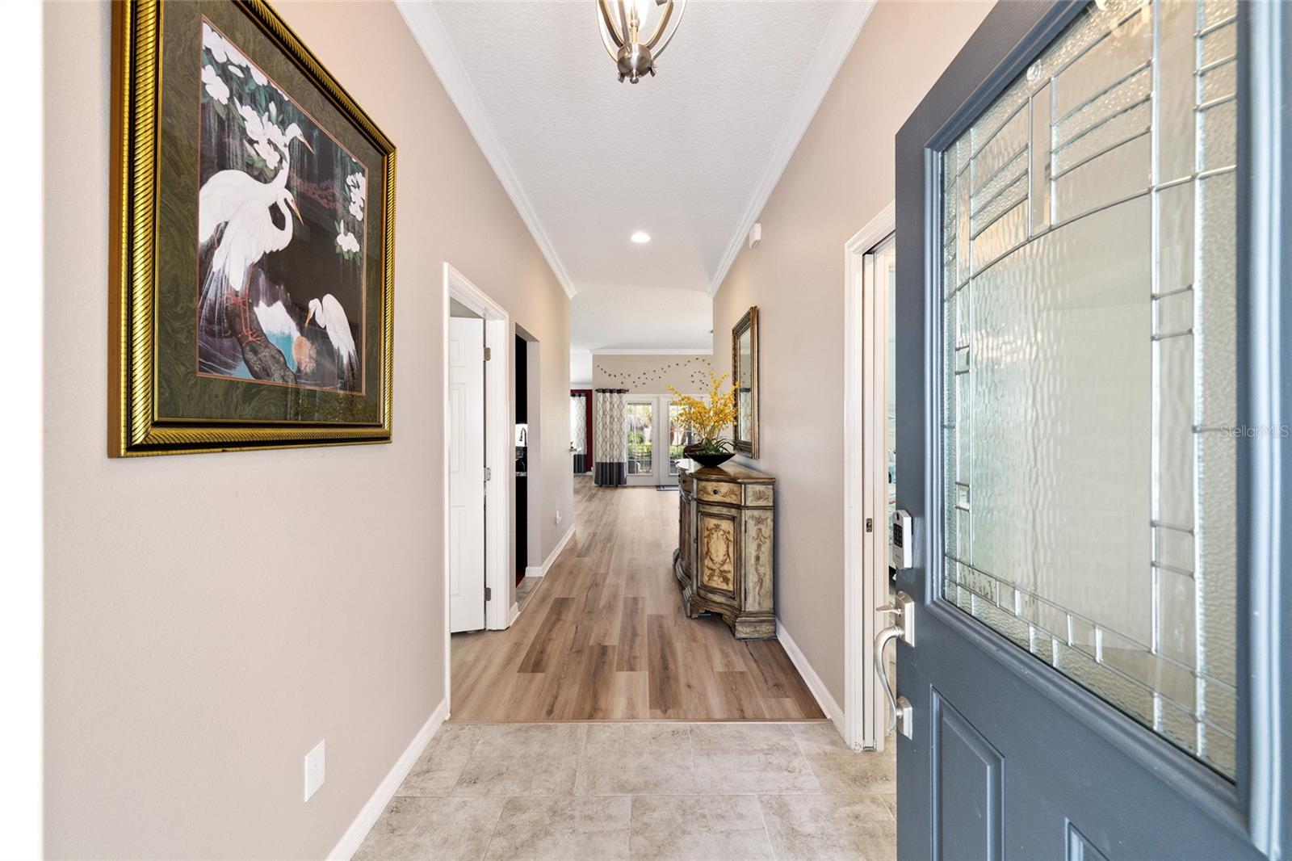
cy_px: 430
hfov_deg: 104.3
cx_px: 646
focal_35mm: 14
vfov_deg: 81.2
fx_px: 502
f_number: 8
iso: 400
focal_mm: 14
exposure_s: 1/15
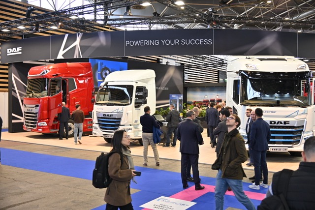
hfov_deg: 50.7
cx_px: 158
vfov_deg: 35.1
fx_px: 333
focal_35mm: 38
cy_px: 105
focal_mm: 38
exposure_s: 1/100
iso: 640
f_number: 5
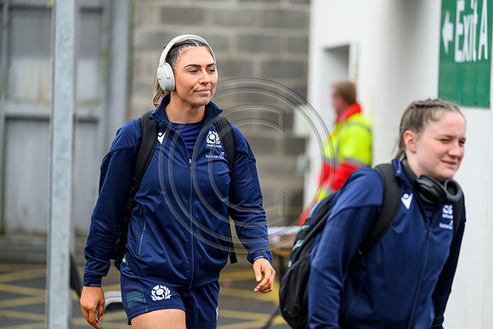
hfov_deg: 10.8
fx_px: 2602
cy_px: 164
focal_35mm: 190
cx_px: 246
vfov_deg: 7.2
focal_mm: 190
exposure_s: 1/1250
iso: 500
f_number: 3.5
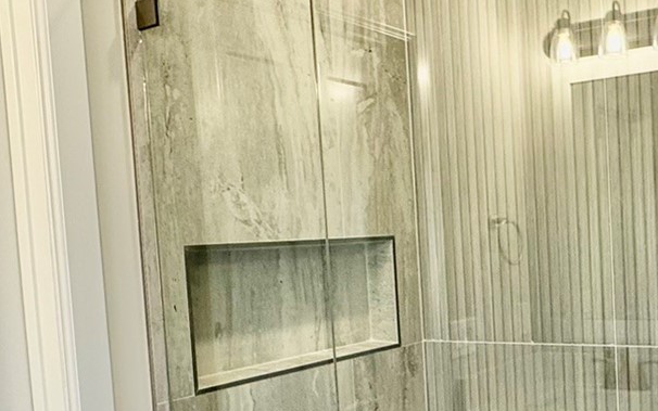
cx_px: 452
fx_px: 843
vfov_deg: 27.2
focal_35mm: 47
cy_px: 293
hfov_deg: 41.9
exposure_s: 1/120
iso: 160
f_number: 2.2
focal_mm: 2.22
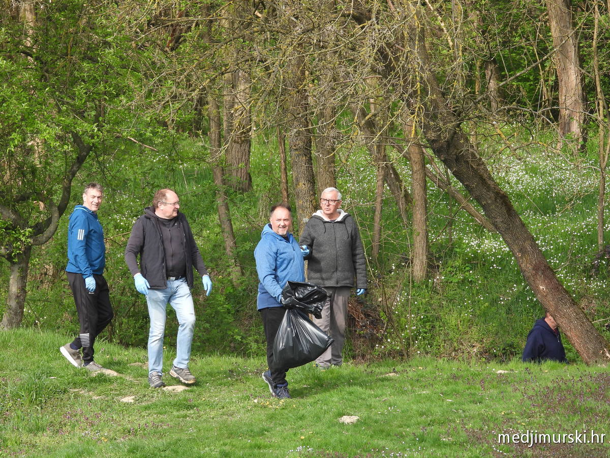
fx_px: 7049
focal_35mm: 400
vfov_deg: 3.7
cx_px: 305
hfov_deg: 5.0
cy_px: 229
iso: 100
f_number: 5
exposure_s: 1/200
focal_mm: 71.9
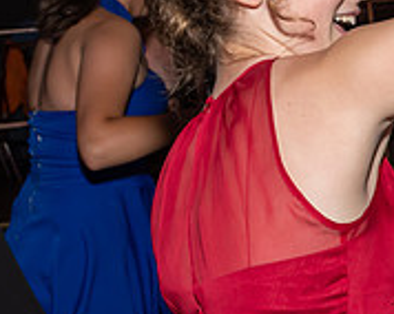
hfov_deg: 18.2
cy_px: 273
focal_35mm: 97
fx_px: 1130
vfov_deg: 15.7
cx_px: 537
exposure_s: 1/250
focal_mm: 17
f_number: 5.6
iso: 400
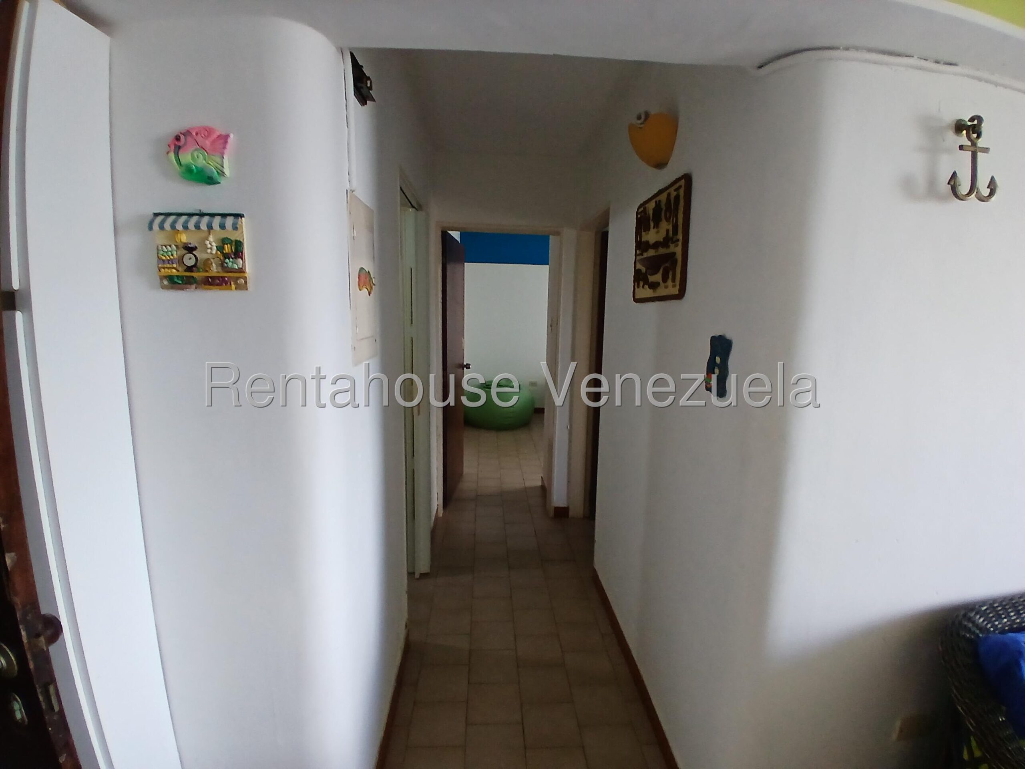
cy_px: 384
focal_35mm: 17
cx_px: 512
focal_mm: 1.4
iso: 100
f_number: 2.2
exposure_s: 1/30
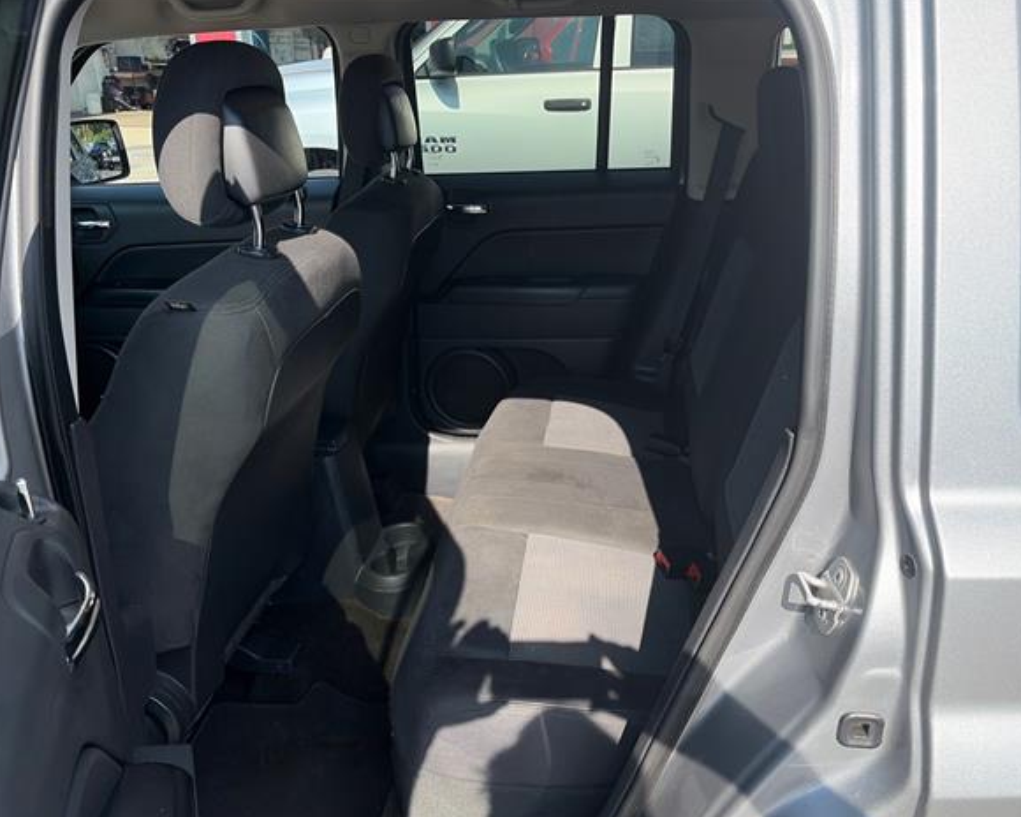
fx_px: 846
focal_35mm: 28
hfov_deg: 62.1
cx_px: 551
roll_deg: -0.4
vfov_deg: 51.5
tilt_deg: -25.1
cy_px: 412
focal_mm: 5.96
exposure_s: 1/1626
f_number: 1.6
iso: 64
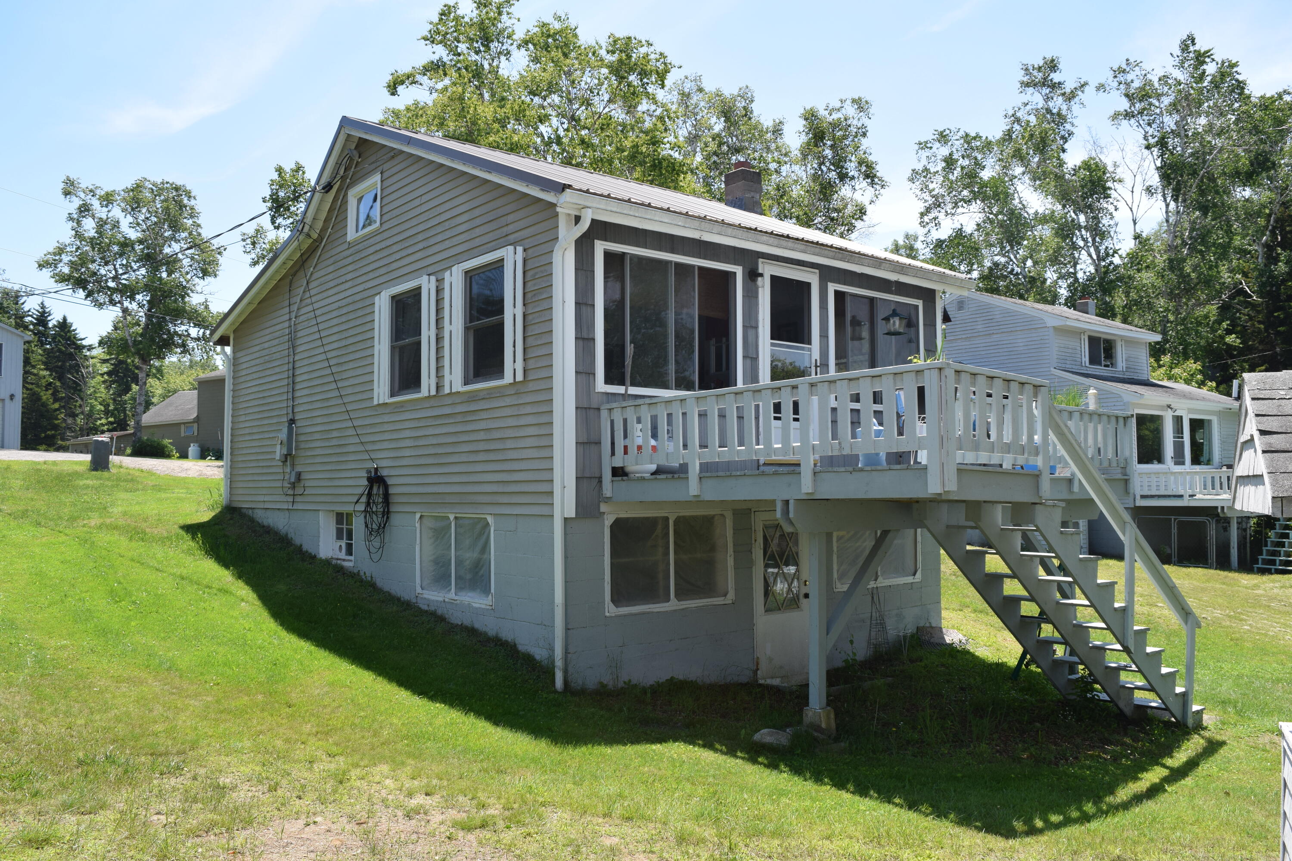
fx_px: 969
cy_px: 430
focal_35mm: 27
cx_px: 646
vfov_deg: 47.9
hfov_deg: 67.4
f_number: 9
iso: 200
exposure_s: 1/320
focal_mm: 18
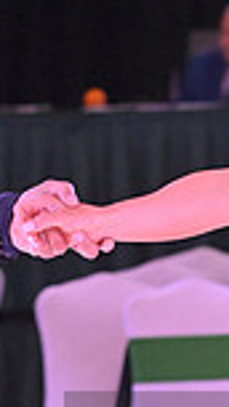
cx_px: 433
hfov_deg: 2.7
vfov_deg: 4.8
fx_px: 4806
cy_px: 481
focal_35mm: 445
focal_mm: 112
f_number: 4.5
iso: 5000
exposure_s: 1/400
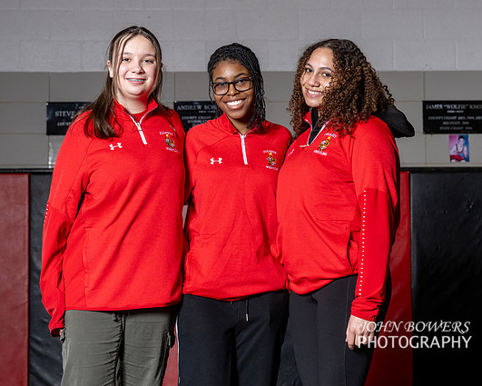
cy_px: 180
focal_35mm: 96
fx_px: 1370
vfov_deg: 16.0
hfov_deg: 20.0
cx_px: 254
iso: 200
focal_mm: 77
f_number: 6.3
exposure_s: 1/125
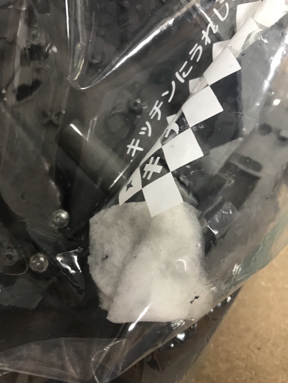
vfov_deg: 63.4
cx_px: 144
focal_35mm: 28
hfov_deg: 49.7
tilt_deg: -82.2
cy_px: 192
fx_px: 311
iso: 32
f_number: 1.8
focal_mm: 3.99
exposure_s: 1/20
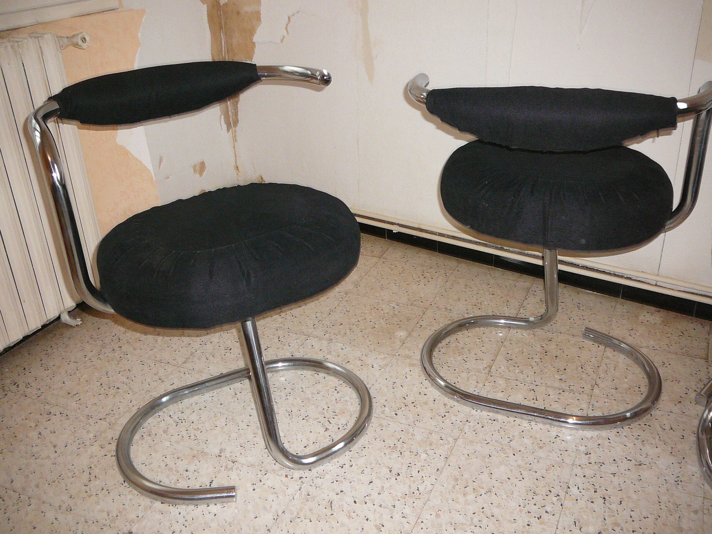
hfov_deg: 52.6
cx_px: 356
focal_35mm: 35
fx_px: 720
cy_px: 267
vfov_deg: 40.7
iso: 250
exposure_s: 1/30
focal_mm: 5.2
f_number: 2.8
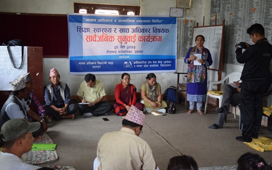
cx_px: 135
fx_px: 274
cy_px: 83
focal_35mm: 37
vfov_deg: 34.4
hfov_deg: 52.7
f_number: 4
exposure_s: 1/60
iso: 1100
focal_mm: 24
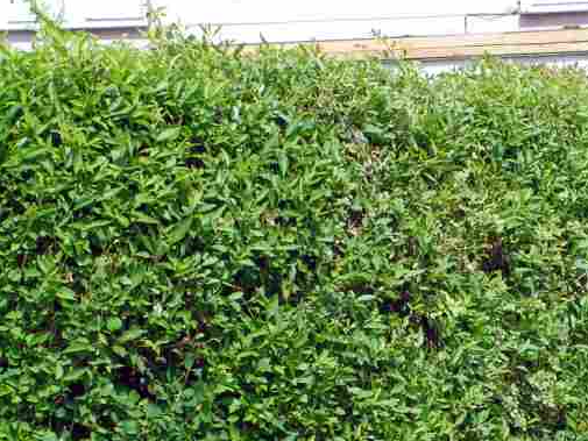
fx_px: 3228
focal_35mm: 190
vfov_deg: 7.8
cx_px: 530
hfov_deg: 10.4
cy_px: 425
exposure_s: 1/200
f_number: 4.8
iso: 50
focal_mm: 13.4
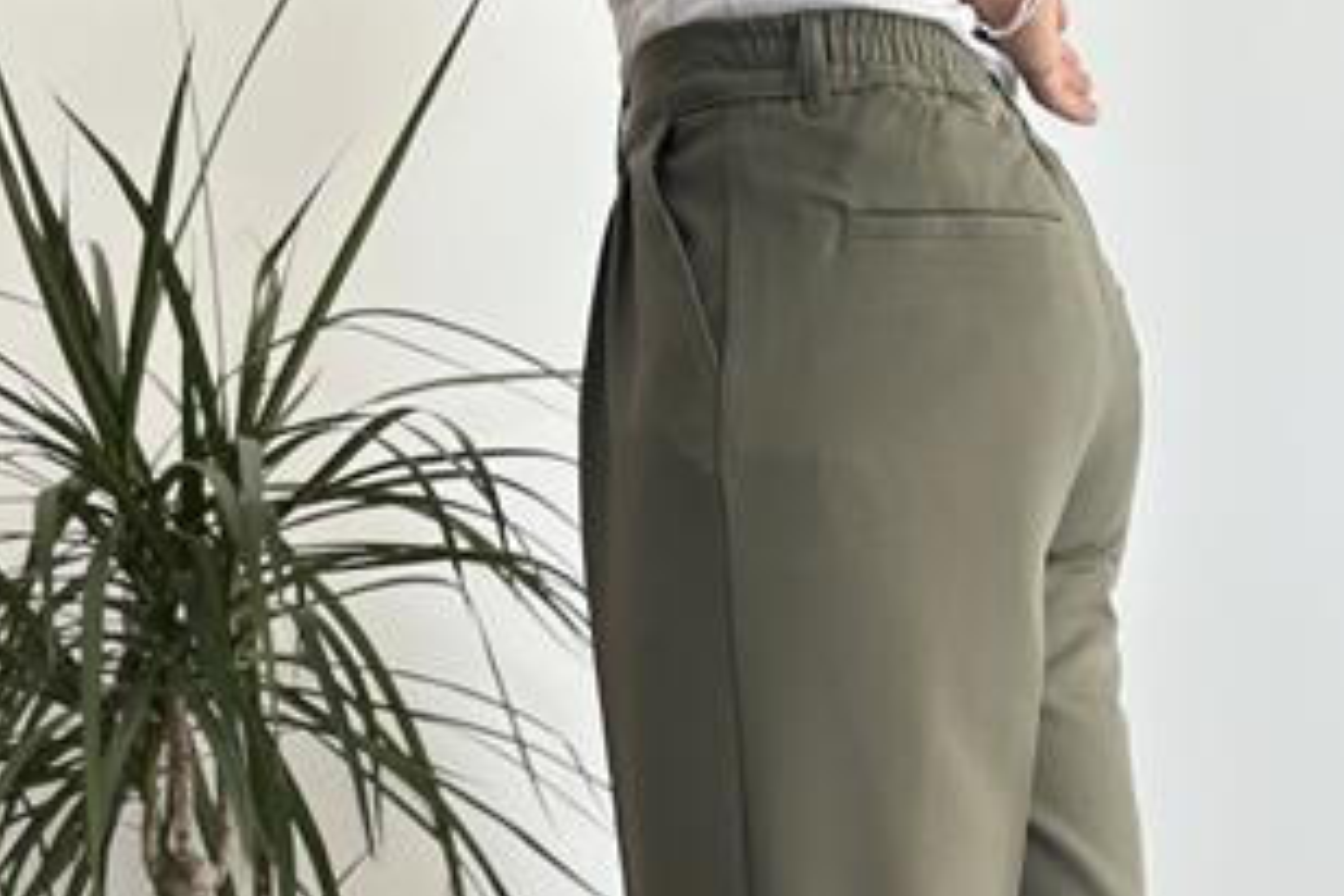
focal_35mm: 86
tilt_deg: +2.1
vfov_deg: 15.2
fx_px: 3210
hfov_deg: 23.6
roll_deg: -0.5
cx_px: 818
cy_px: 1116
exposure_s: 1/184
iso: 80
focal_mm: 6.86
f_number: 1.78
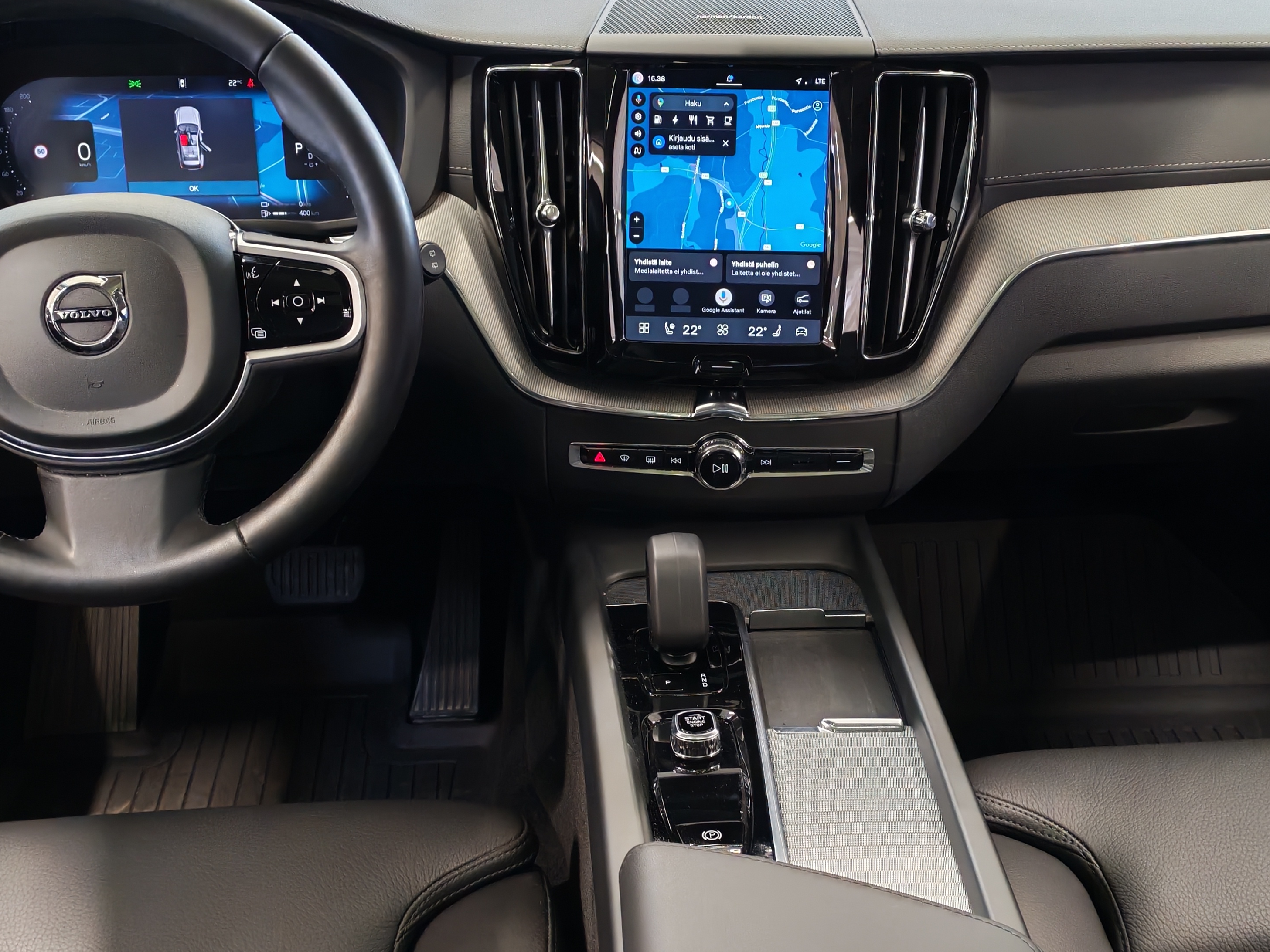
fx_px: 1651
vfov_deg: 32.2
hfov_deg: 42.0
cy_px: 522
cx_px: 681
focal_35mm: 45
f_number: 1.9
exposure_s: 1/50
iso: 800
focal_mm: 6.12
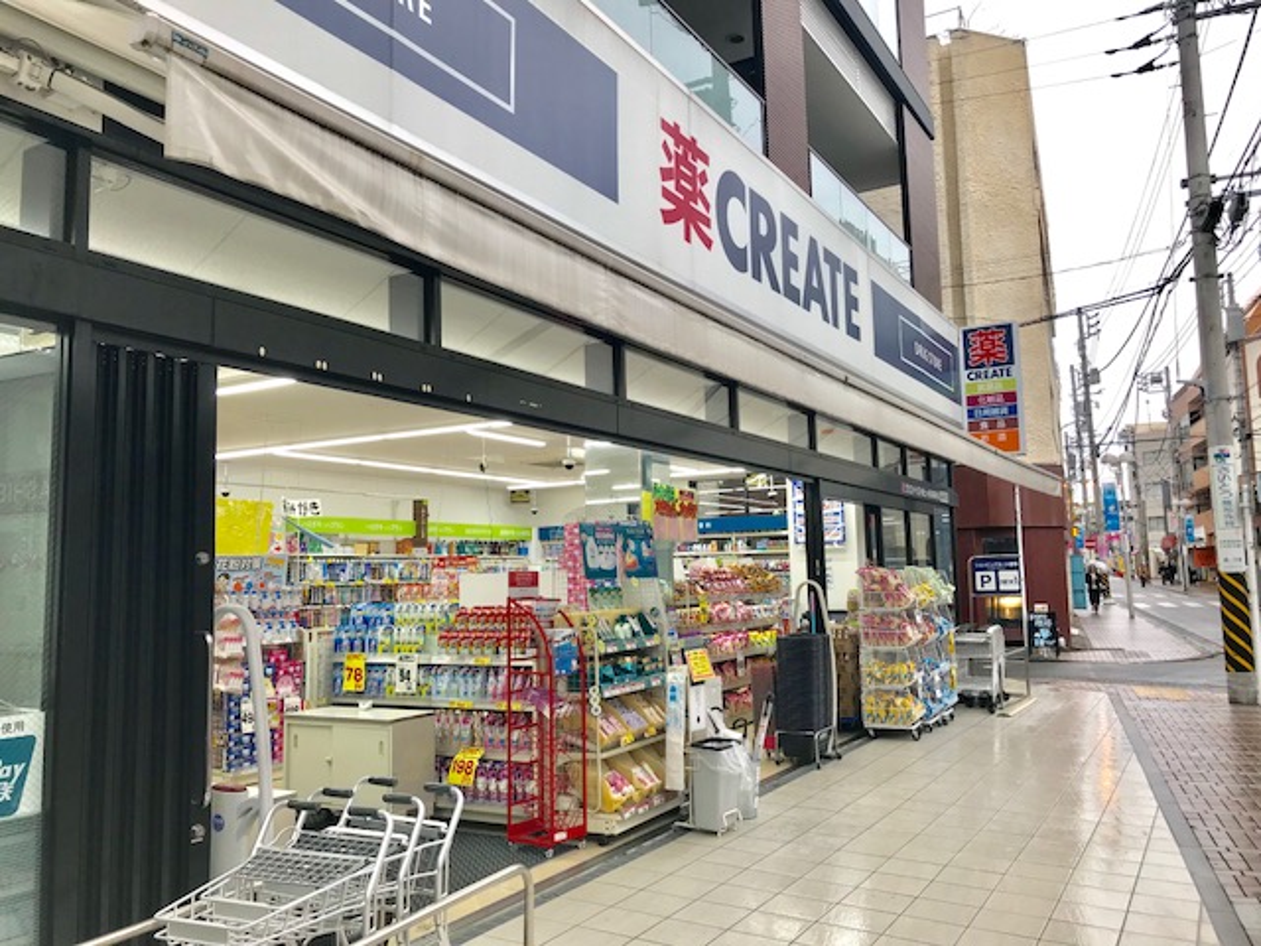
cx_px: 630
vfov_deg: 49.7
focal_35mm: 28
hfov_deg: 63.4
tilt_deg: +5.1
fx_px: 1020
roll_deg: +1.6
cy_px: 473
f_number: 1.8
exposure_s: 1/123
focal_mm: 3.99
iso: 20
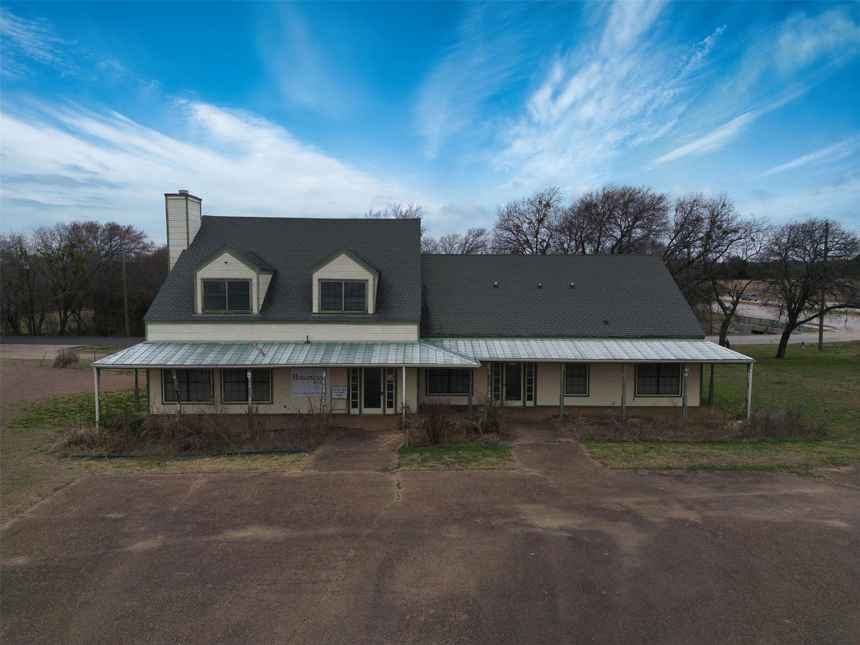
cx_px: 430
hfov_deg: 71.6
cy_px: 322
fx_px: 596
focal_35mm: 24
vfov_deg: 56.8
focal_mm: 6.72
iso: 120
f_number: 1.7
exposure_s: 1/1500
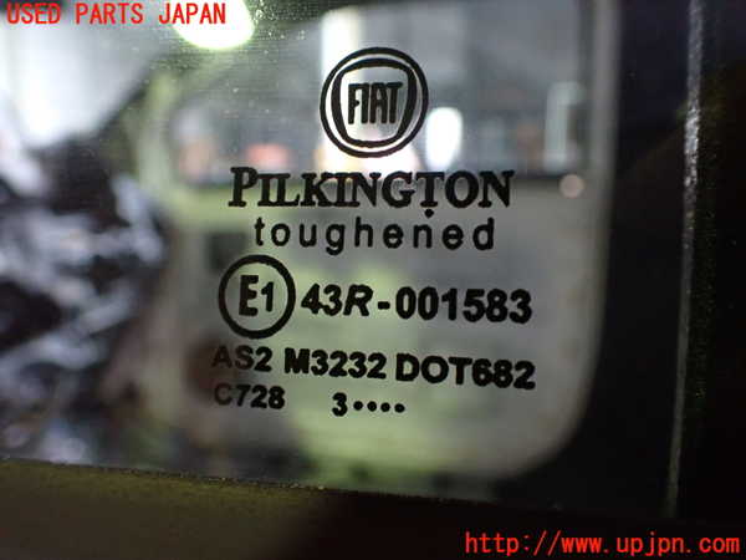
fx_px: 647
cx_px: 373
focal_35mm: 30
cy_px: 280
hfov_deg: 60.0
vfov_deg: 46.8
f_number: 2.3
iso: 800
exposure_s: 1/50
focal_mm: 5.4
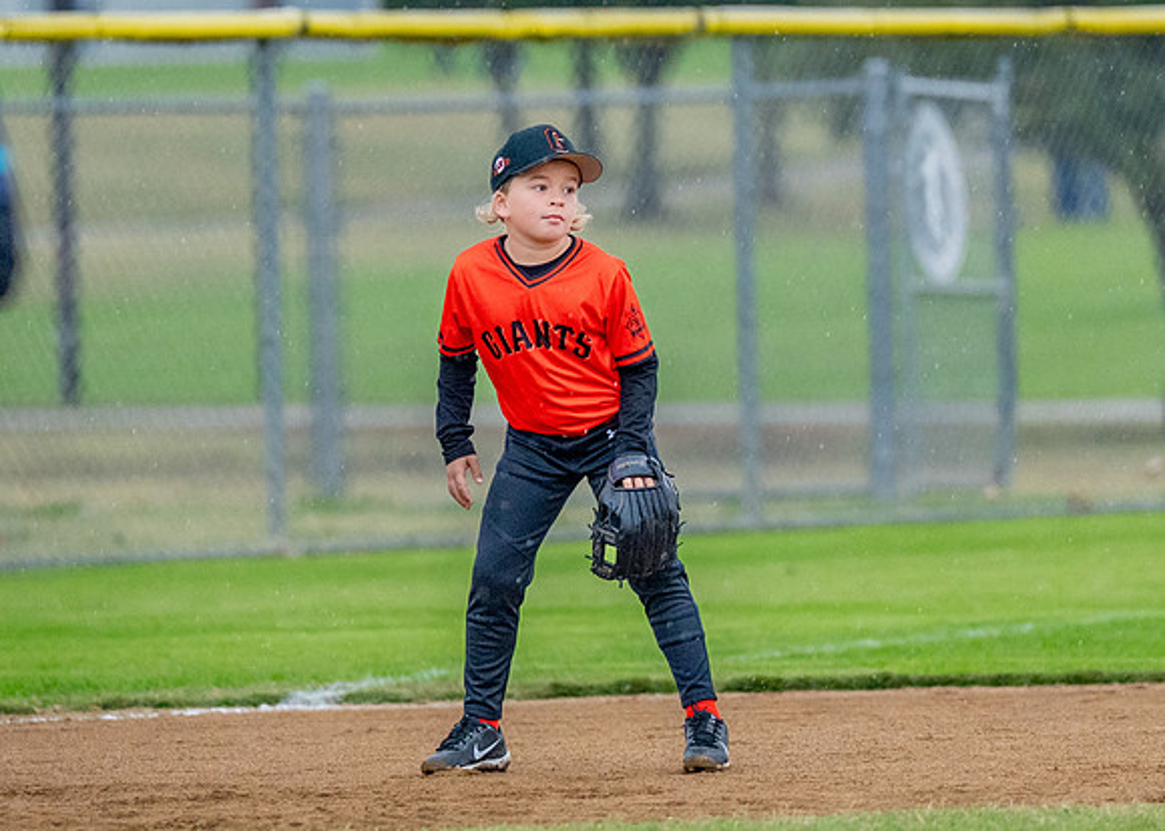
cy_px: 328
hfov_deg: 4.1
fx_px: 16426
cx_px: 631
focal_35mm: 497
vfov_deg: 2.9
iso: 2000
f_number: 2.8
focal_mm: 200
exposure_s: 1/1000
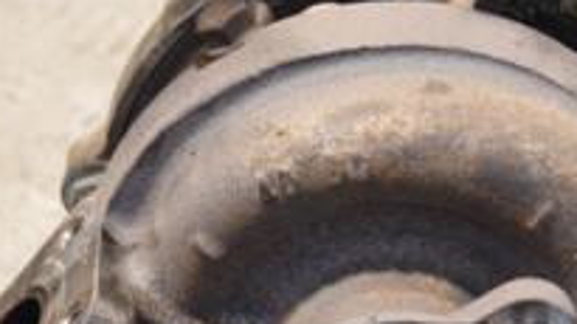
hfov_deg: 6.3
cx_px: 324
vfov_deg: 3.5
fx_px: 5268
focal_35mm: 345
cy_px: 268
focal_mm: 75
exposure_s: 1/80
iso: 800
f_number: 5.3
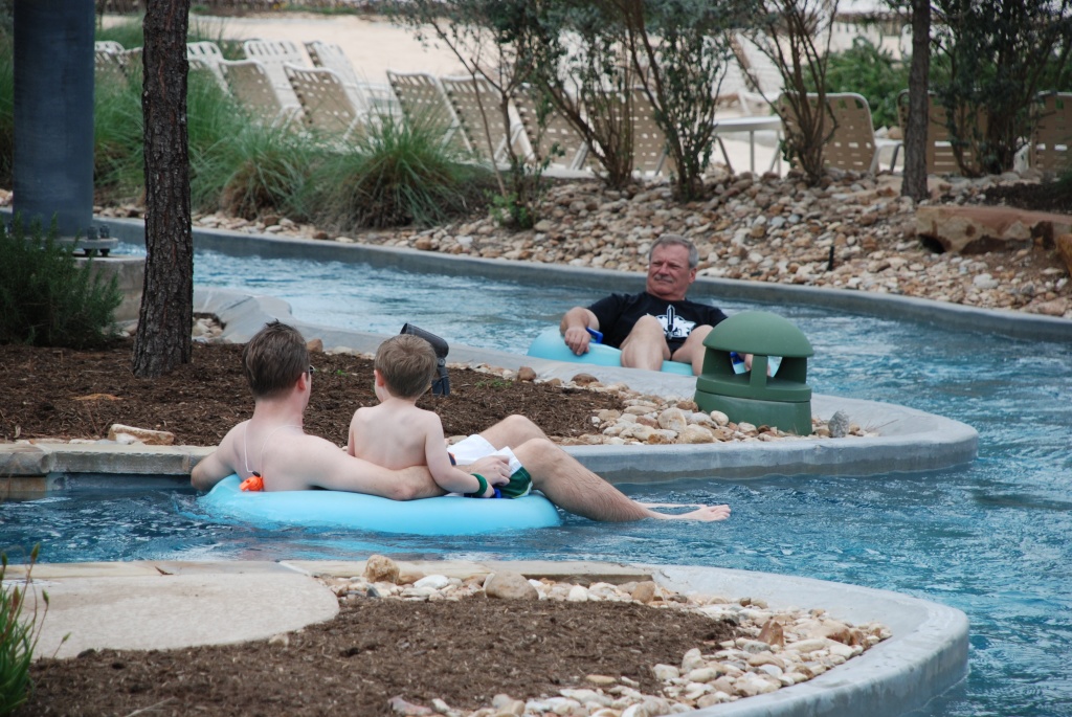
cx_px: 536
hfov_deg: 10.1
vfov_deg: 6.8
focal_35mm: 202
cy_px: 358
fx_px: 6036
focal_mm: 135
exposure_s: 1/320
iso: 200
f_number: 5.6
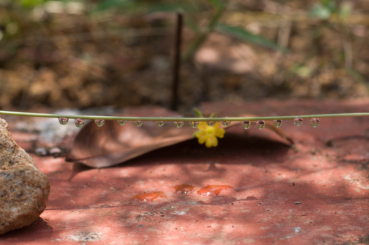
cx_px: 184
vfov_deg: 15.0
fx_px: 932
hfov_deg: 22.4
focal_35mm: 91
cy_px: 148
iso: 400
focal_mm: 50
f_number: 5.6
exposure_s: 1/1000
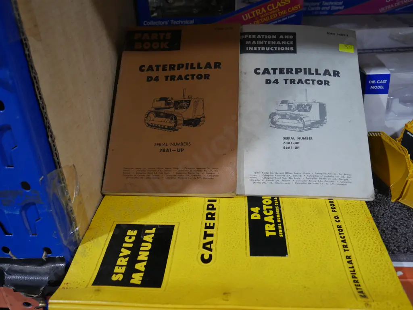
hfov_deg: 53.9
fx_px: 406
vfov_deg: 41.8
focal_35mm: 34
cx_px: 206
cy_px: 155
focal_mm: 17
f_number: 4
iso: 640
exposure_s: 1/60
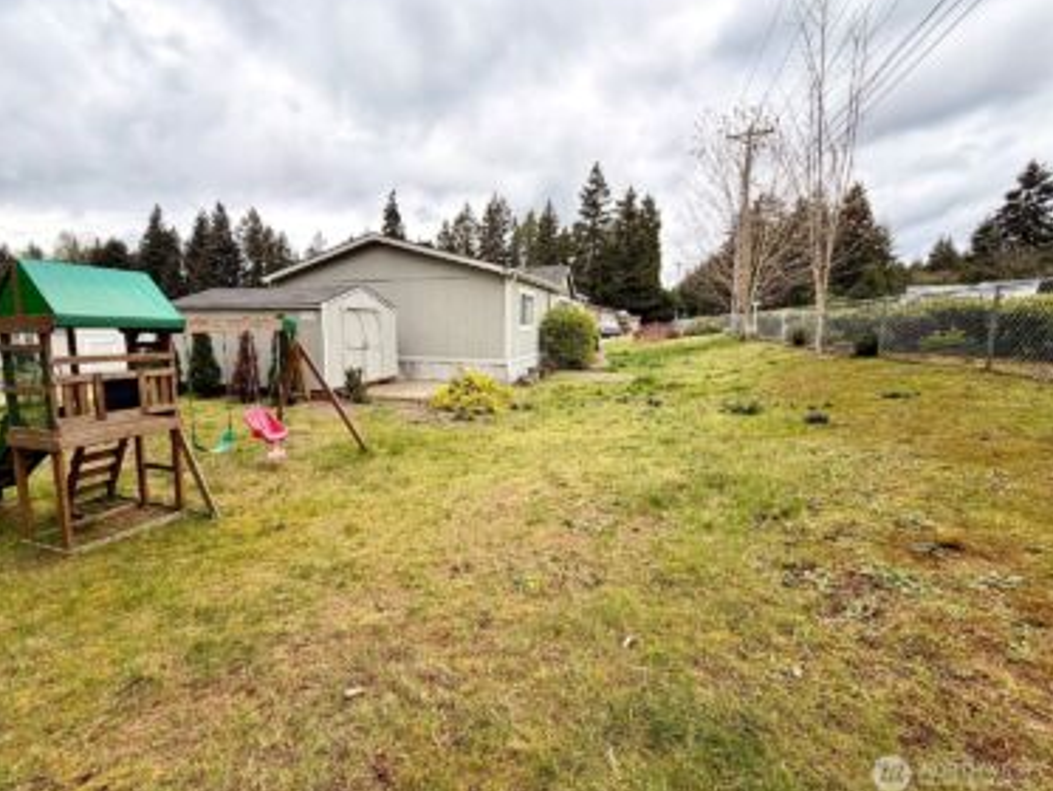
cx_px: 491
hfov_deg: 98.0
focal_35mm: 15
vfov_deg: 81.7
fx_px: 456
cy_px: 379
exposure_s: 1/585
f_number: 2.2
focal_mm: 2.22
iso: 40
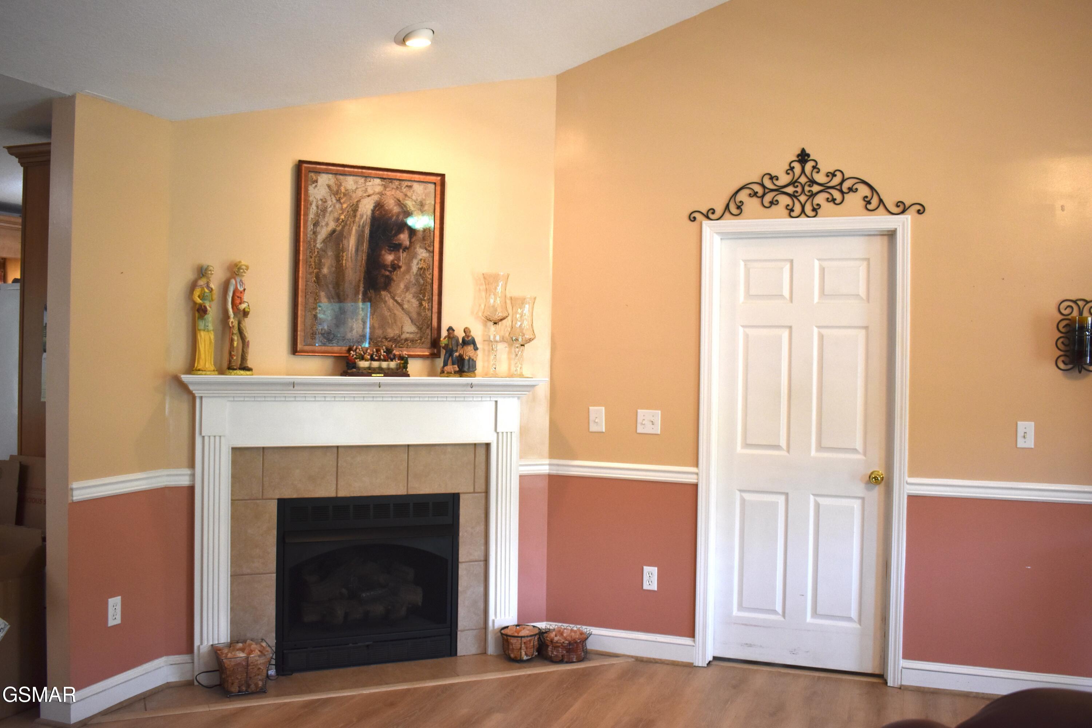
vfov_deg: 40.0
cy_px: 364
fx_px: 1001
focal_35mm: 33
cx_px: 546
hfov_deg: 57.2
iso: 800
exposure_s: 1/160
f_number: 3.8
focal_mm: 22
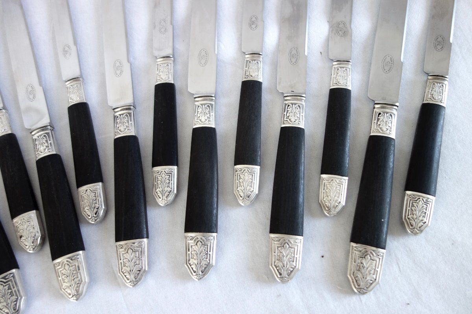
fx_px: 367
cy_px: 157
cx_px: 236
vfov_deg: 46.4
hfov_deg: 65.5
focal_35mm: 28
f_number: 1.8
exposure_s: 1/80
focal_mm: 10.4
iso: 125
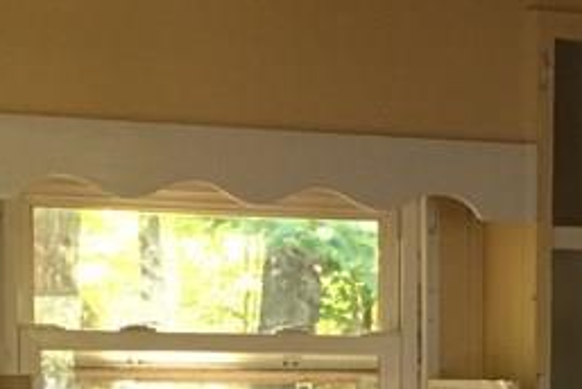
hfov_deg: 16.7
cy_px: 500
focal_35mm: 120
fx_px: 1942
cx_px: 573
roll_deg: -0.8
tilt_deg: -1.4
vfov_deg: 11.2
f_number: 2.2
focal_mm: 4.15
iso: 125
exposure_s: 1/30
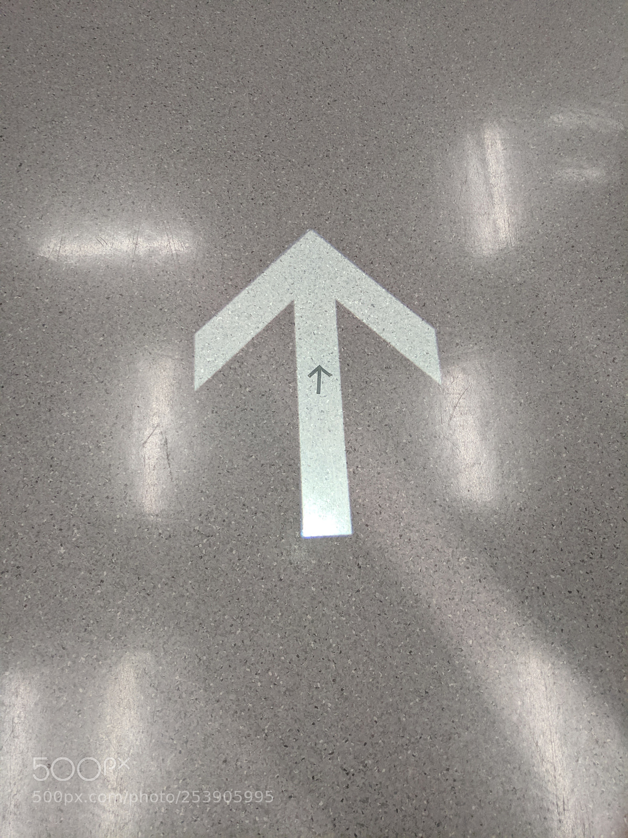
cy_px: 419
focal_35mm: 26
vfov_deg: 67.3
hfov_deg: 53.1
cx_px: 314
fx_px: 629
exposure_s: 1/50
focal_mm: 4.67
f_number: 2
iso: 179
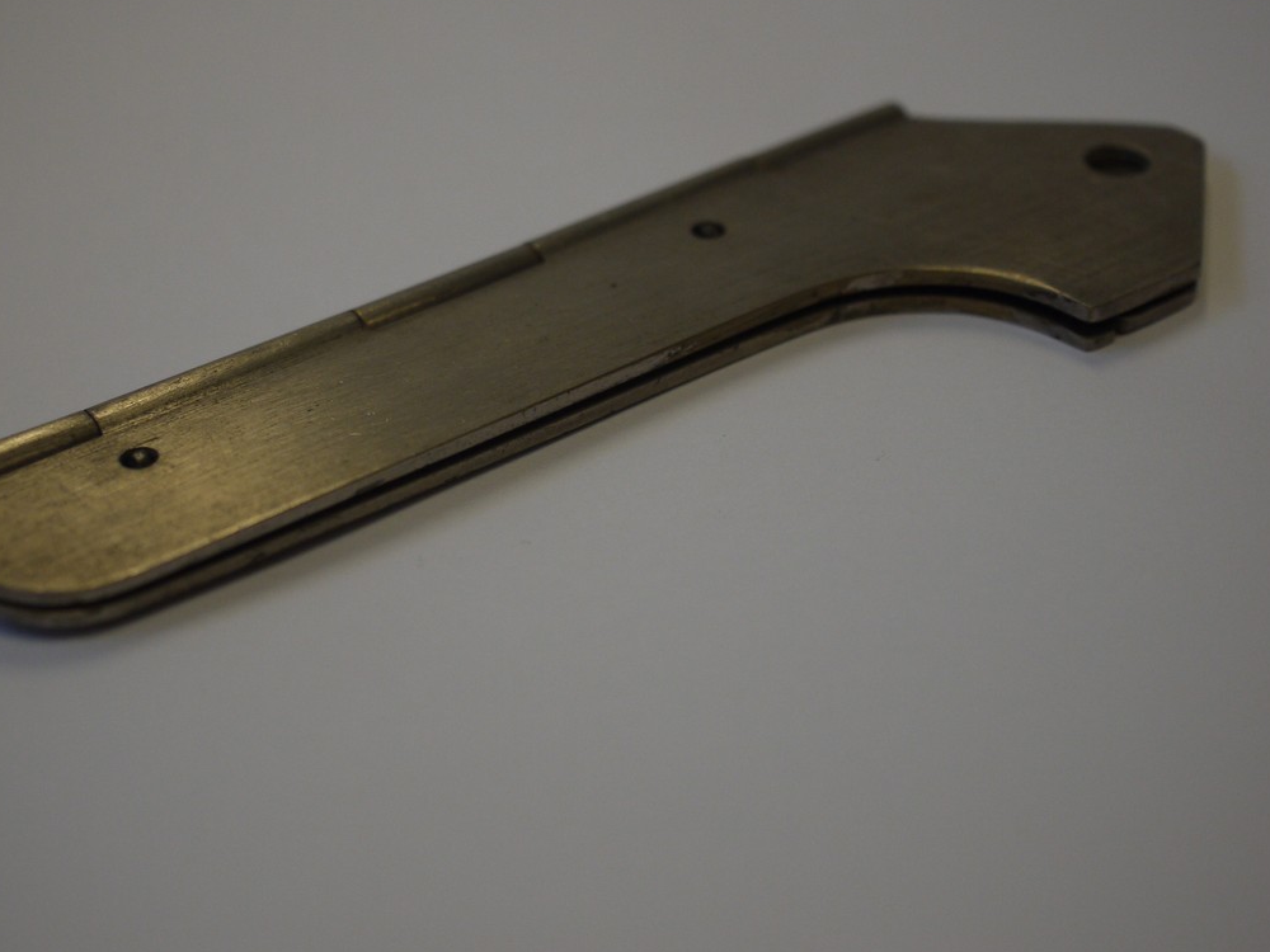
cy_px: 430
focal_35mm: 72
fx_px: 2642
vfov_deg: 20.4
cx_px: 546
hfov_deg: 27.0
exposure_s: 1/400
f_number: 3.5
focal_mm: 30
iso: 400
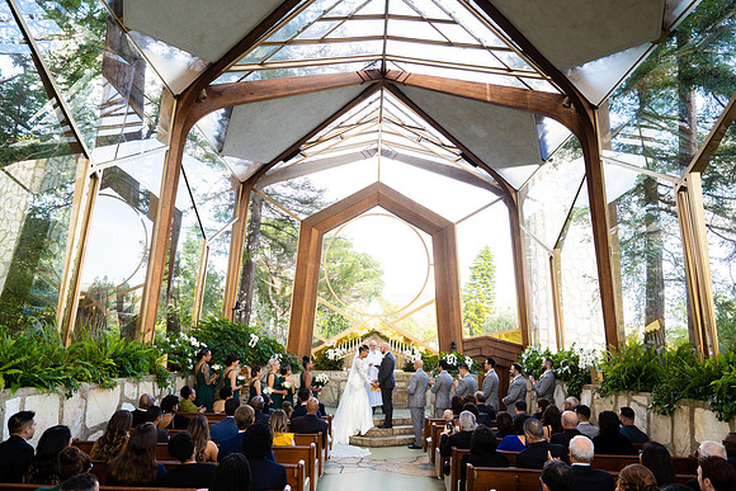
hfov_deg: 73.7
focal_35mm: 24
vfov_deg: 53.2
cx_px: 368
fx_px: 491
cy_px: 246
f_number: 4.5
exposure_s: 1/250
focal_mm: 24
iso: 500
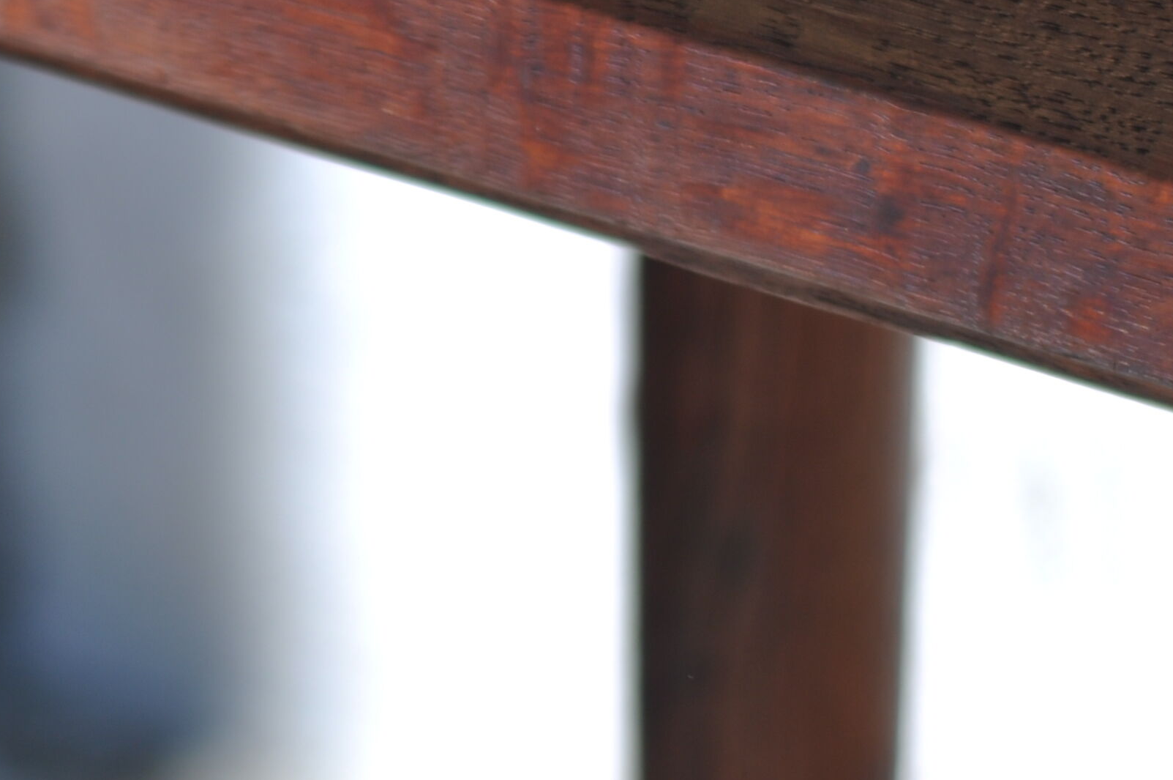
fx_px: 13713
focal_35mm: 421
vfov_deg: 3.3
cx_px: 24
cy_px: -83
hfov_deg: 4.9
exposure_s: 1/400
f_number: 5
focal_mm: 105
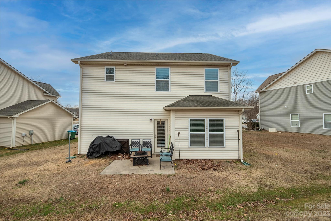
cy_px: 110
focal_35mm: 16
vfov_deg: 73.8
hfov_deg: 96.7
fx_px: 147
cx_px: 166
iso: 320
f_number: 6.3
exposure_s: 1/4000
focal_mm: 16
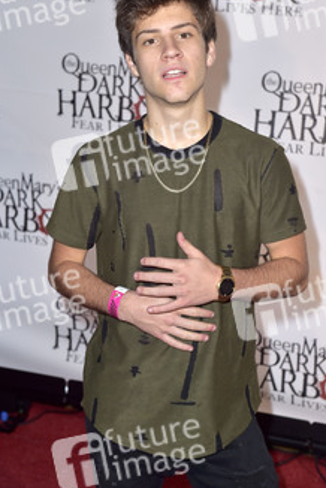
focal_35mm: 76
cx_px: 173
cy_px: 231
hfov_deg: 18.0
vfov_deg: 26.6
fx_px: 1030
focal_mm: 62
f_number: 5.6
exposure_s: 1/250
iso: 400
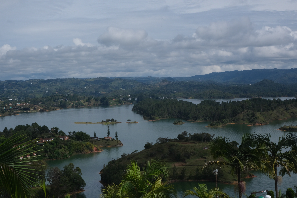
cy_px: 99
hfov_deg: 35.6
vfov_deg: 24.2
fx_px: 462
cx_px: 148
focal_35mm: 56
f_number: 22
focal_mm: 37.4
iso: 160
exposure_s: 1/90
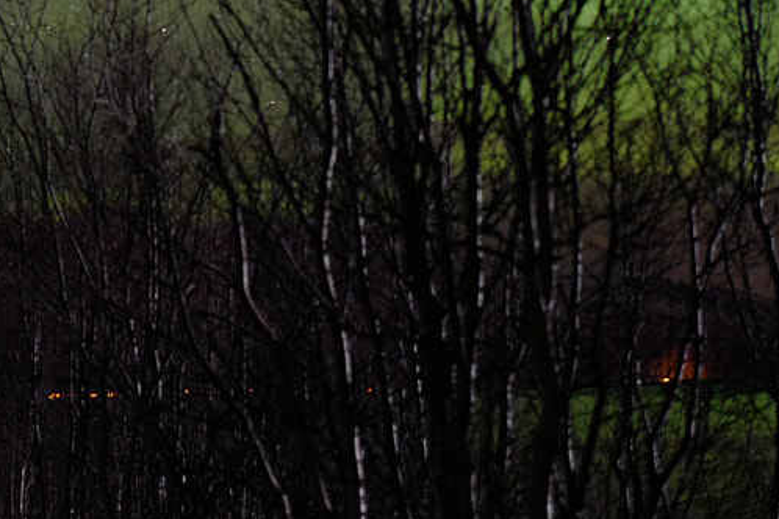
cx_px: 44
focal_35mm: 90
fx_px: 1947
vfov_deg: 14.5
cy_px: -155
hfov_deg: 22.0
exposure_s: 8
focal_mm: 28
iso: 1600
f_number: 1.7
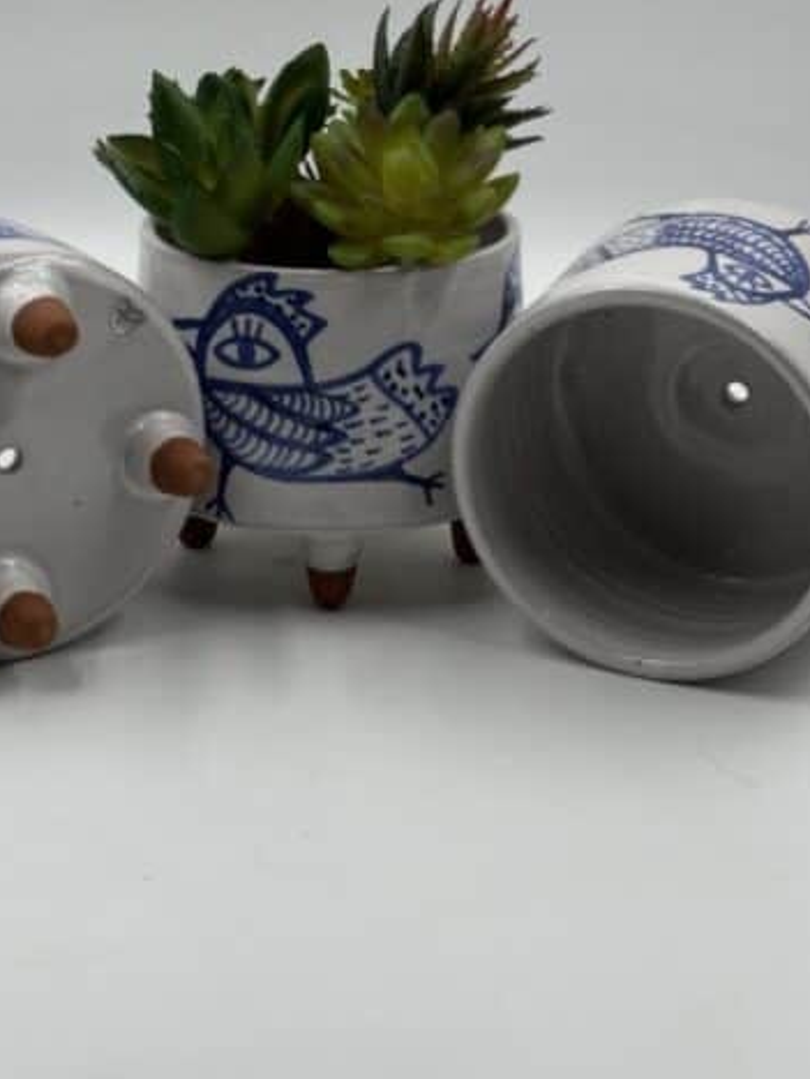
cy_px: 309
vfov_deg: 23.7
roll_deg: -2.1
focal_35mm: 82
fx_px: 2558
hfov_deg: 18.0
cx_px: 337
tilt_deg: -17.2
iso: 64
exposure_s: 1/681
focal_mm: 6.86
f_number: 1.78
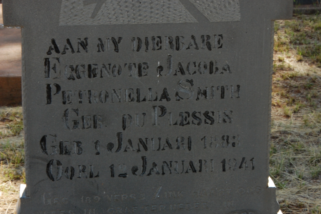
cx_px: 160
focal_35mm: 117
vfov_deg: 11.7
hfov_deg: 17.5
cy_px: 107
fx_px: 1042
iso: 500
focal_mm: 78
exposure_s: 1/30
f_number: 22
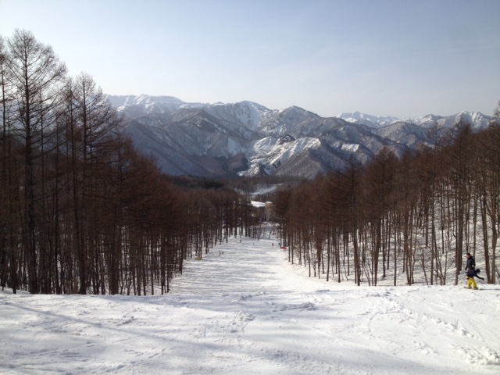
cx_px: 250
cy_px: 188
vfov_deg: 40.7
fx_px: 506
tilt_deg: -6.2
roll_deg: -1.3
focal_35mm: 35
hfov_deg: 52.6
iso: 50
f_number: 2.4
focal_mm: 4.28
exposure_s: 1/2762
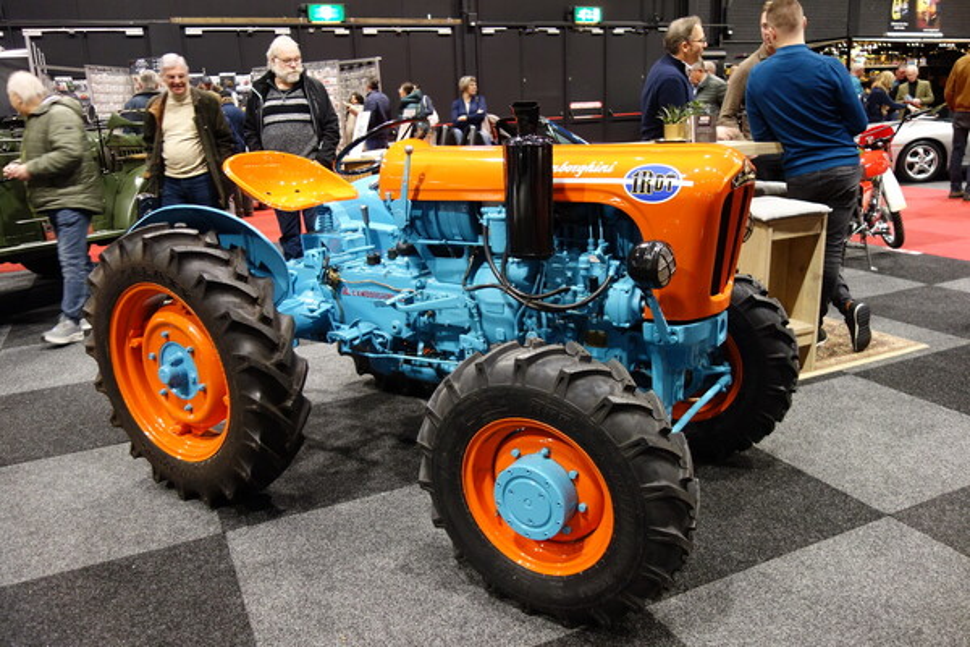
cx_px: 485
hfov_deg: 65.5
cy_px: 324
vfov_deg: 46.4
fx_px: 754
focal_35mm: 28
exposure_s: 1/30
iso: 320
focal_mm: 10.4
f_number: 1.8
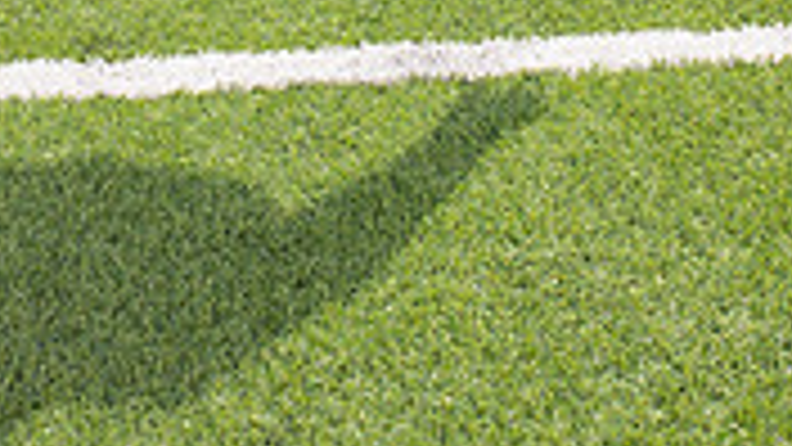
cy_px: -518
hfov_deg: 23.4
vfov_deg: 11.6
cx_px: 387
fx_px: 1911
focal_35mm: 91
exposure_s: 1/320
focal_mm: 34
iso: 125
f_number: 7.1
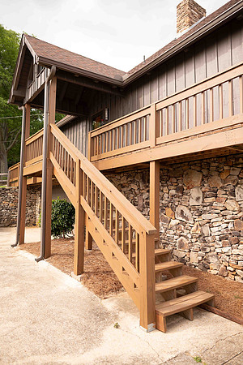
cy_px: 182
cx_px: 122
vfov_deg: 73.7
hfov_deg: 53.1
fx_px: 243
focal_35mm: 24
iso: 125
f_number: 2.5
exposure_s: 1/640
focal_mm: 24
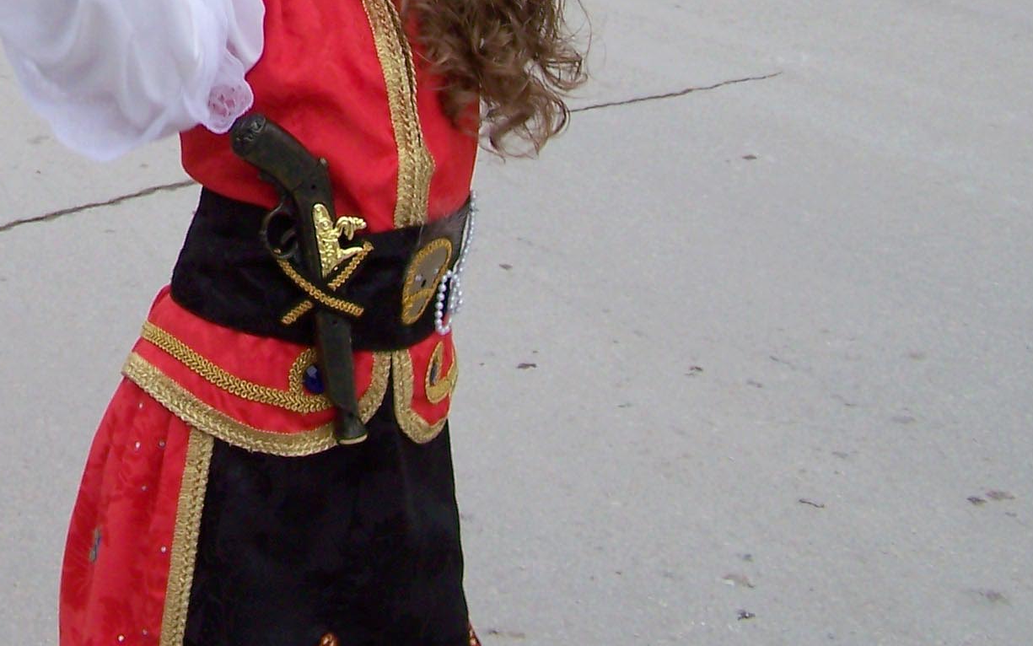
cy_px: -204
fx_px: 2844
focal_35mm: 101
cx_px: 40
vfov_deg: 12.5
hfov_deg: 20.1
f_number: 2.8
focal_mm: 6.3
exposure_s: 1/200
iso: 64
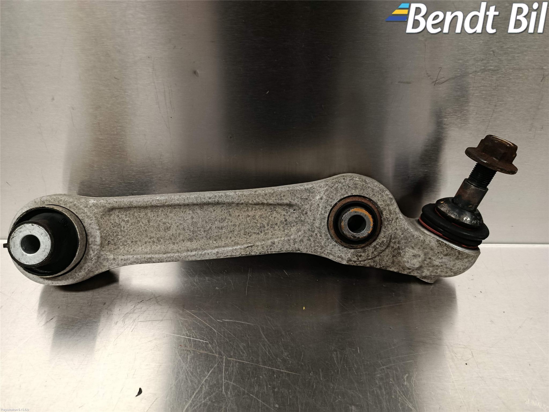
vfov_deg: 56.8
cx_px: 274
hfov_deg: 71.6
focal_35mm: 24
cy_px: 206
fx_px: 381
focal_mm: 5.24
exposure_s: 1/50
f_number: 1.7
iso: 861
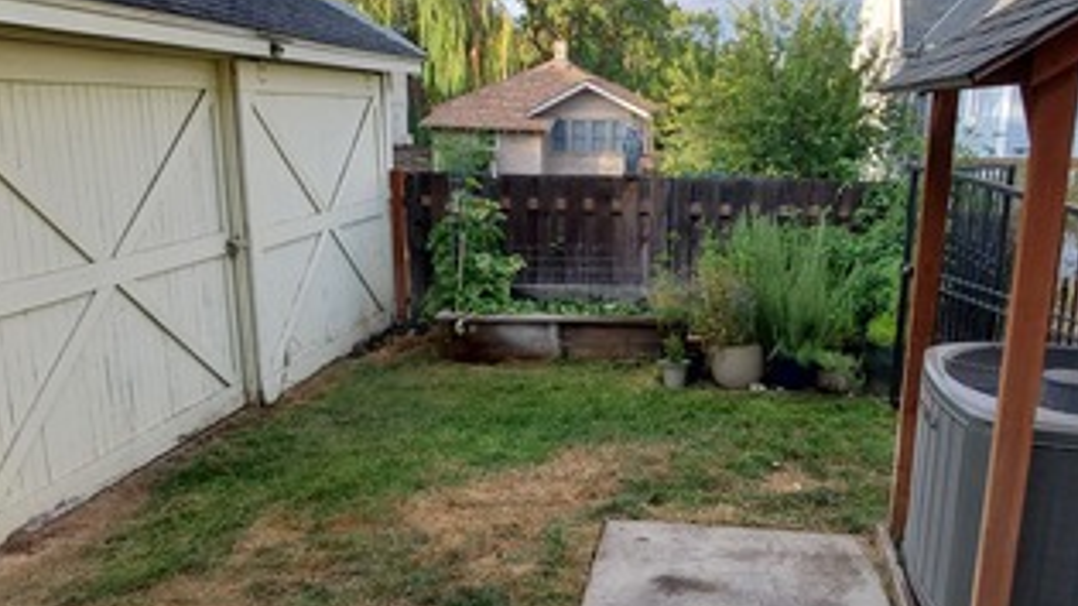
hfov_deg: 64.1
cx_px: 609
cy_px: 313
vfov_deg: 38.9
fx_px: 857
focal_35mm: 30
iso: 50
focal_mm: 1.8
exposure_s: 1/166
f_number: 2.2
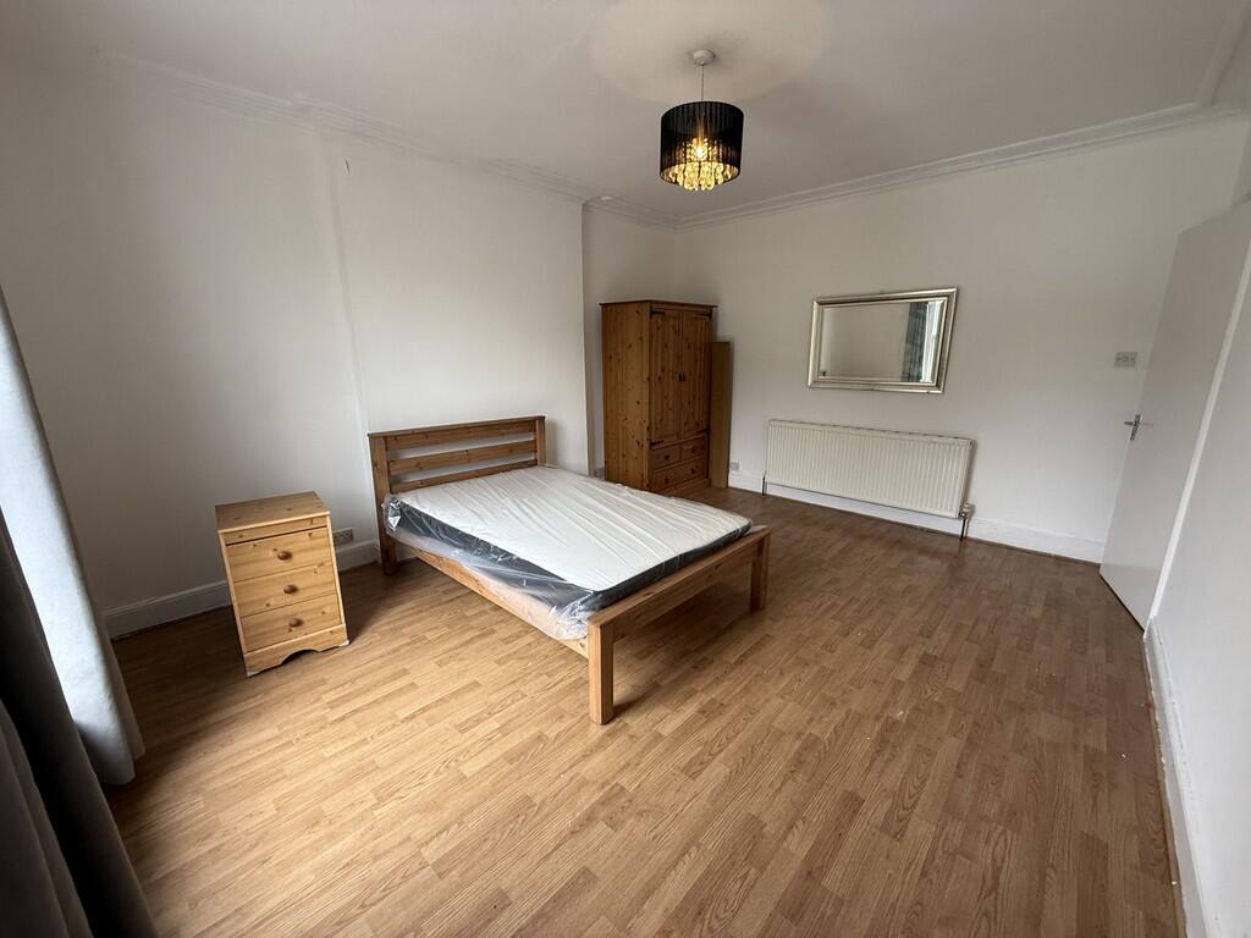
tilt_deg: -13.6
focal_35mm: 14
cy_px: 469
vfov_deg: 85.7
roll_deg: +0.0
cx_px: 626
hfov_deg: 102.1
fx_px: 506
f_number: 2.2
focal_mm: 2.22
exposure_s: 1/99
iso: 200
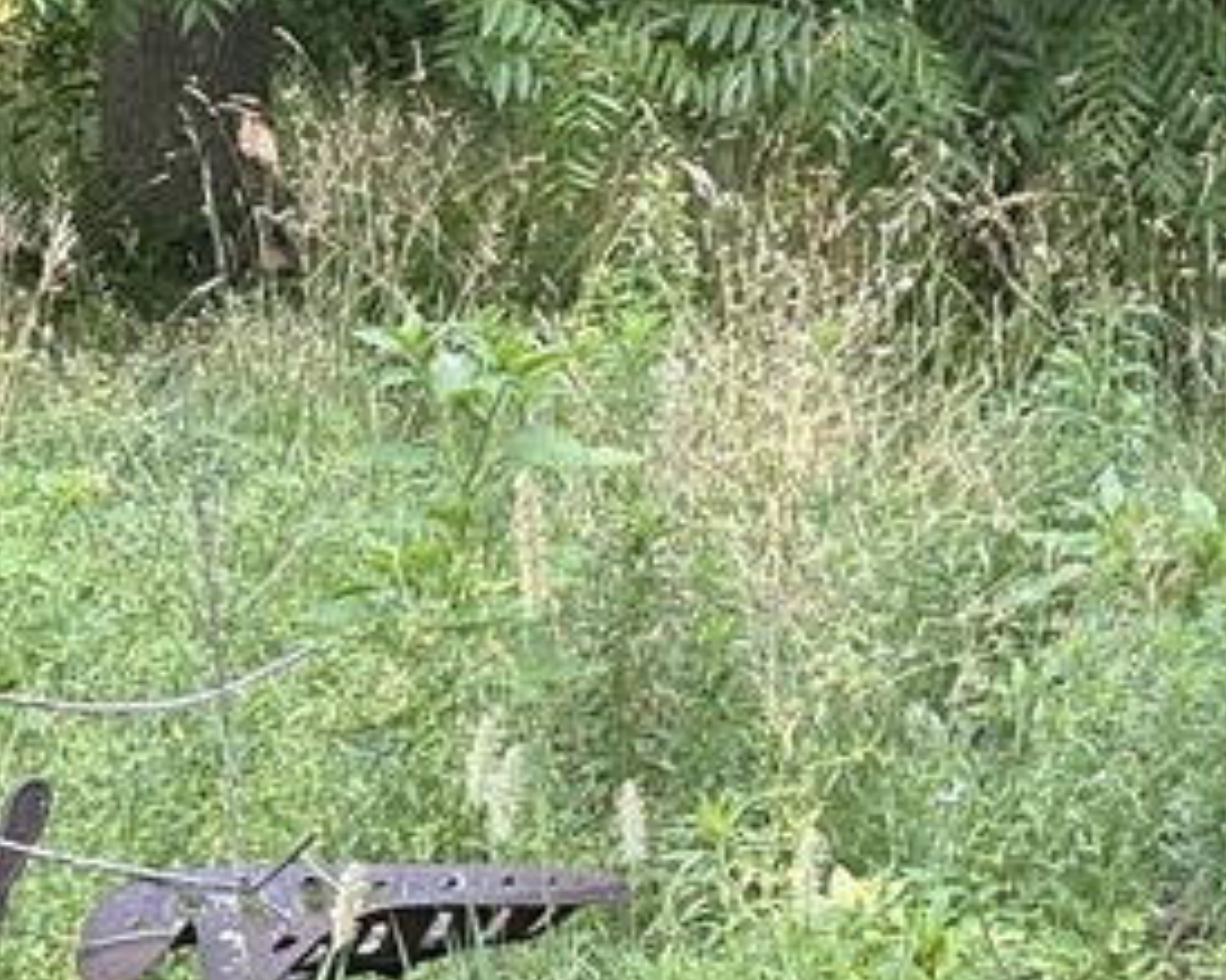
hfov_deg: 9.6
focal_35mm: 190
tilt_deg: +1.1
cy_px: -40
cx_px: 2286
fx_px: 6892
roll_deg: -2.4
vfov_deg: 8.1
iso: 50
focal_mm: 5.96
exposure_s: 1/250
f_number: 1.6
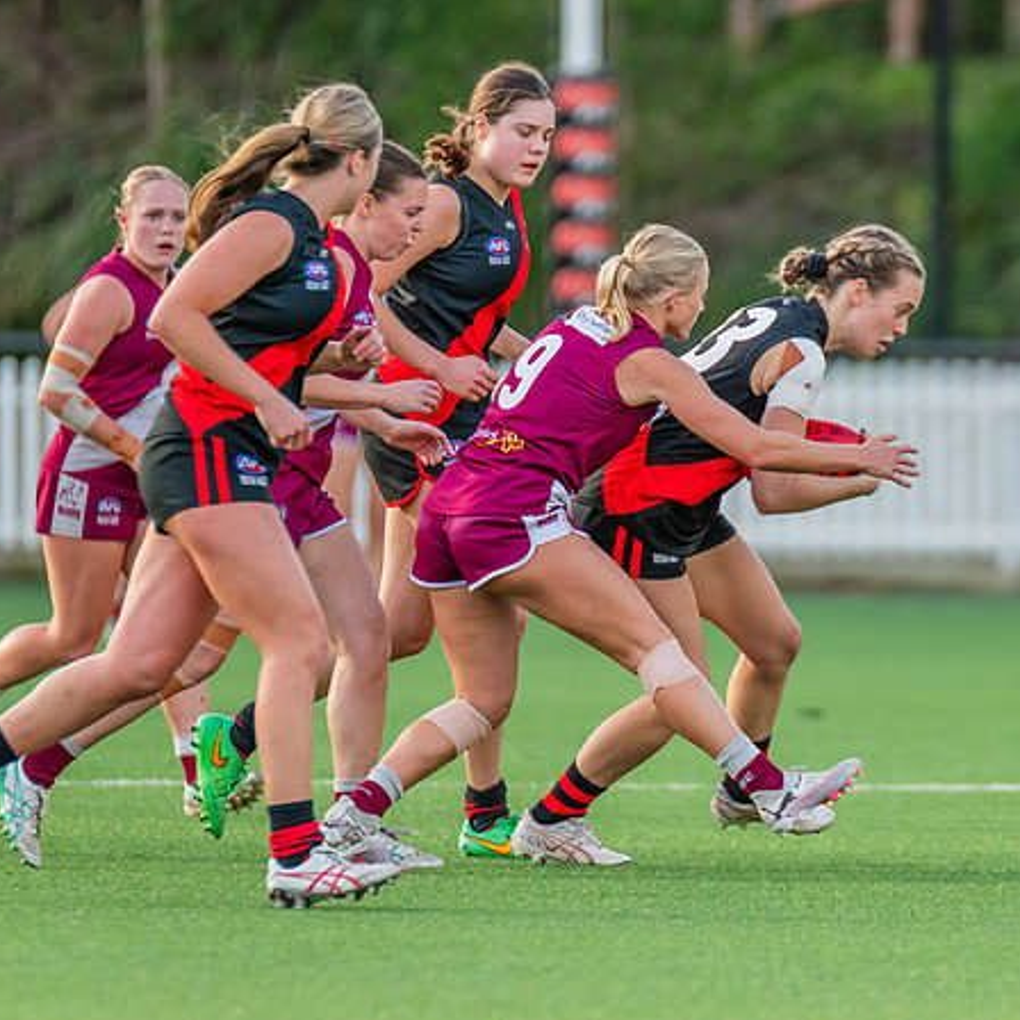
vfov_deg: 2.6
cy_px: 475
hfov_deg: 2.6
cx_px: 853
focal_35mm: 681
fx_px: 22703
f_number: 4
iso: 1100
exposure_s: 1/1000
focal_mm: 380
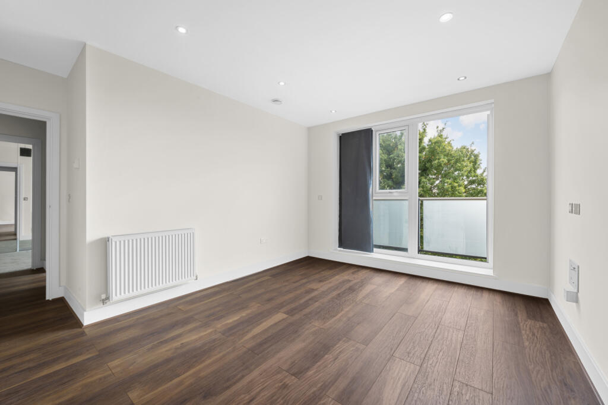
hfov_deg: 104.3
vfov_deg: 81.1
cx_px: 304
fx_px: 236
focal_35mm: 14
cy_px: 202
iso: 250
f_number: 16
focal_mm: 14
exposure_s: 1/1.67
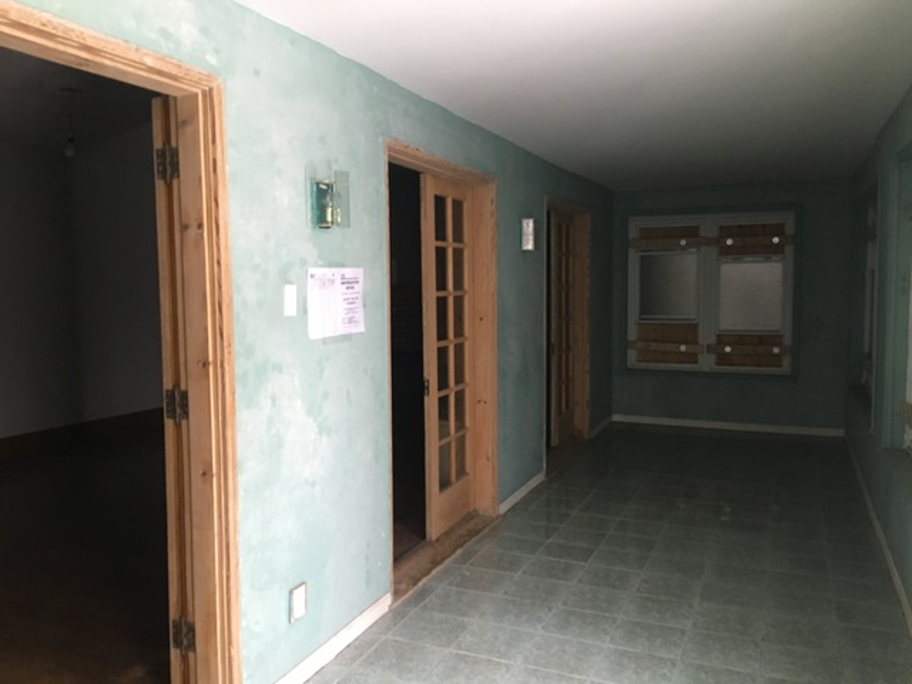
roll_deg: +0.2
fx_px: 764
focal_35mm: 29
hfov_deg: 61.7
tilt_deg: -4.6
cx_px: 456
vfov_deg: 48.2
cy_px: 342
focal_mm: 4.15
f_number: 2.2
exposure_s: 1/30
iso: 125
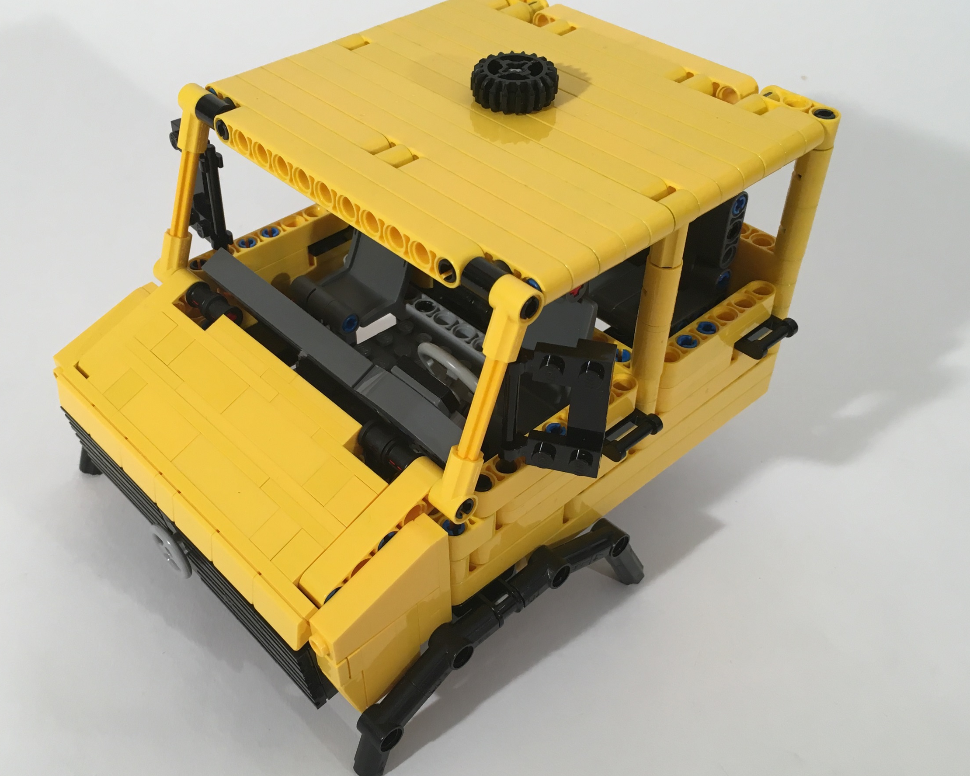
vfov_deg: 41.1
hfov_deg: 50.1
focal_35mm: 36
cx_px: 422
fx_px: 1033
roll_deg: -2.8
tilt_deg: -36.4
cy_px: 379
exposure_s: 1/40
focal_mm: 4.15
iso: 25
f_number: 2.2
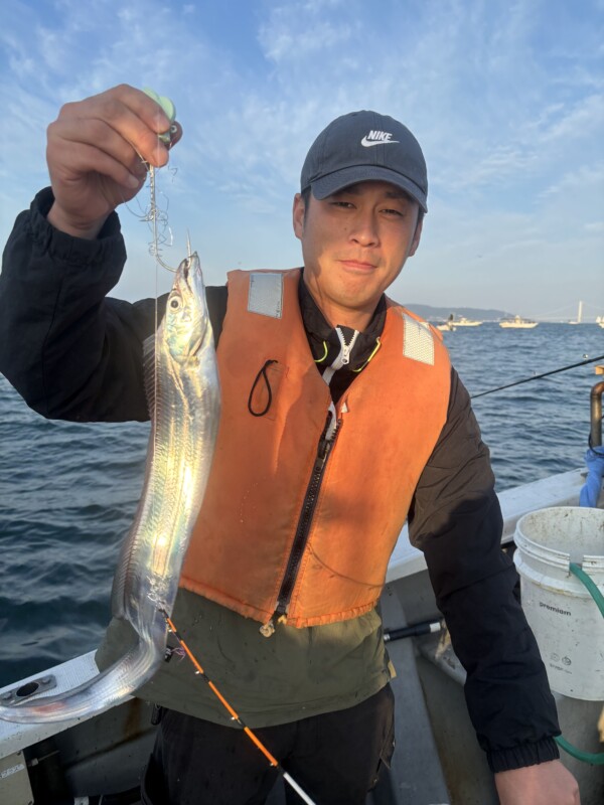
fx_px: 605
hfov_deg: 53.1
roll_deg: -1.1
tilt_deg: -9.6
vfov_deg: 67.3
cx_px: 302
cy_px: 402
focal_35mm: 26
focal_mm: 5.96
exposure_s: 1/1279
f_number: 1.6
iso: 50
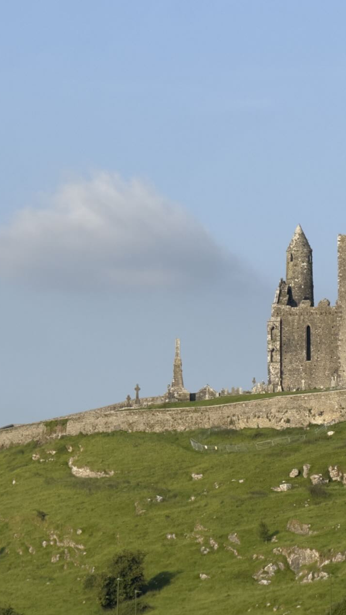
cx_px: 402
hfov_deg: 5.8
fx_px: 3426
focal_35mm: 210
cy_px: 285
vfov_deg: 10.3
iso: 50
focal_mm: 15.66
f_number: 2.8
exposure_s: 1/1481
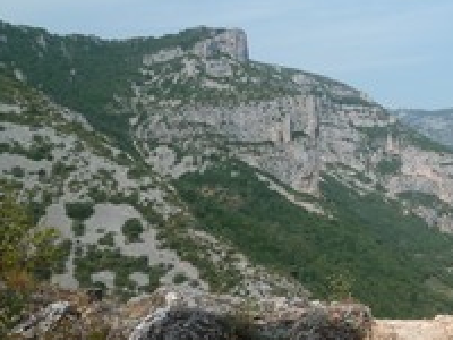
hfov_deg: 32.5
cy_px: 202
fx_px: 733
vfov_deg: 26.1
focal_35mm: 56
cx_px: 414
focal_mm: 5
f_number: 2.8
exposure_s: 1/1000
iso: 80
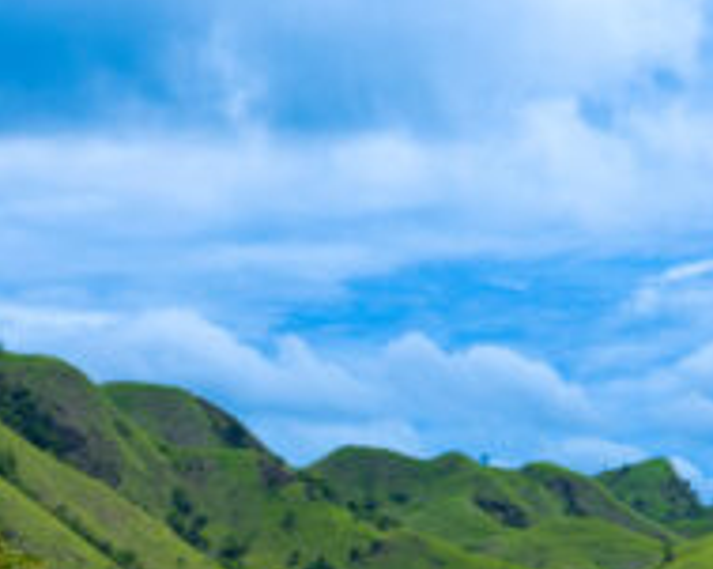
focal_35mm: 163
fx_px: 3438
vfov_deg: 8.9
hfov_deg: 11.8
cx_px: 207
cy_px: 1125
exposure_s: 1/800
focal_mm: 32
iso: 160
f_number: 8
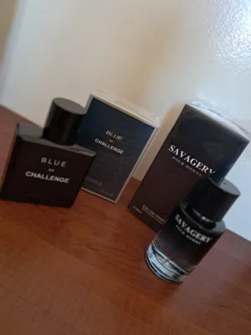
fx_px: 261
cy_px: 168
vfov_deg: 65.3
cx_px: 126
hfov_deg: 51.4
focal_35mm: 27
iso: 500
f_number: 1.8
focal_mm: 4
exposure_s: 1/50
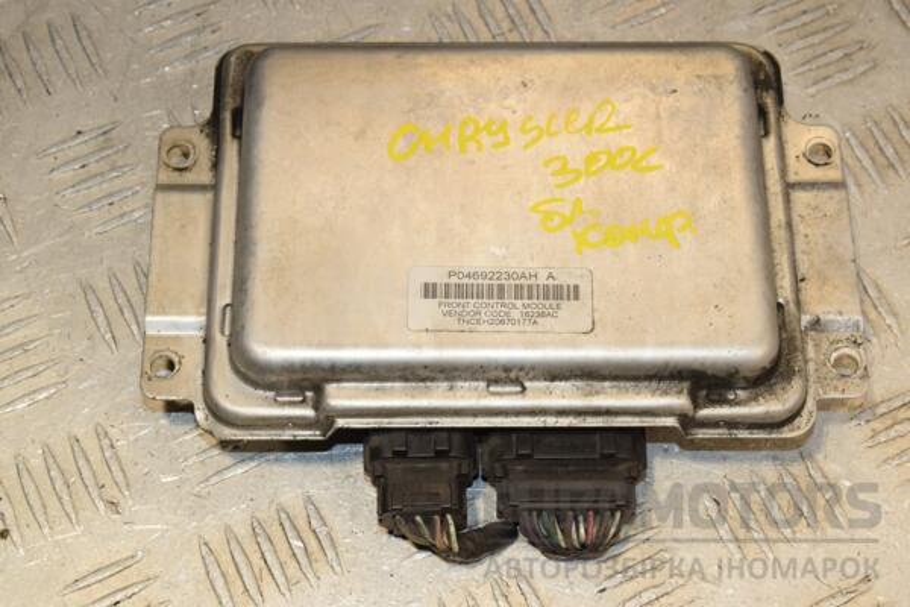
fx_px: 1972
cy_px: 304
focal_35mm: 78
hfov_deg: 26.0
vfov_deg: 17.5
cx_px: 455
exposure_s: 1/200
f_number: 10
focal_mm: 52
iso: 800
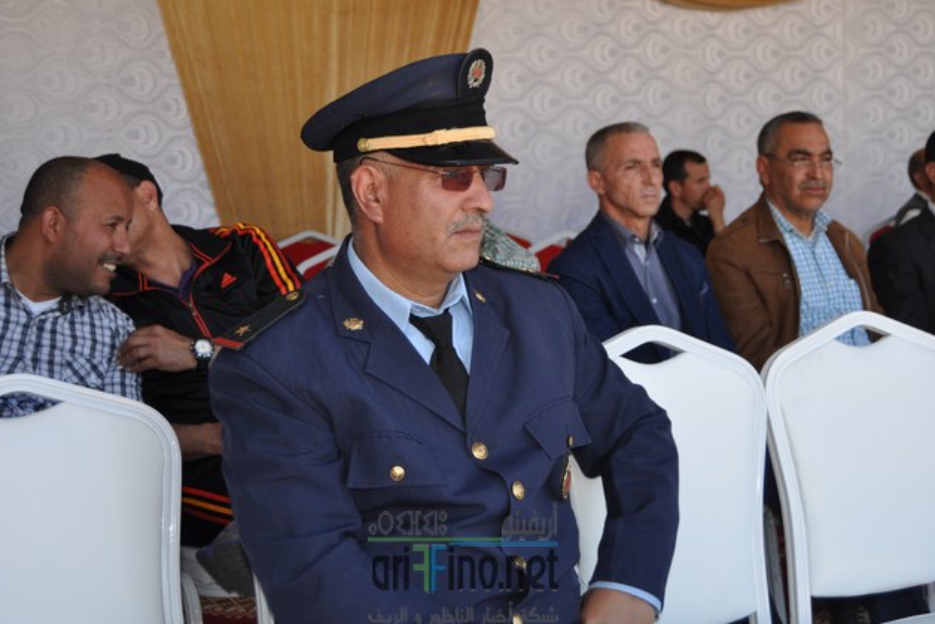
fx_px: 1507
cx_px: 463
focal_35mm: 58
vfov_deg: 23.4
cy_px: 312
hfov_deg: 34.5
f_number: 4.8
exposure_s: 1/200
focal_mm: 38
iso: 200
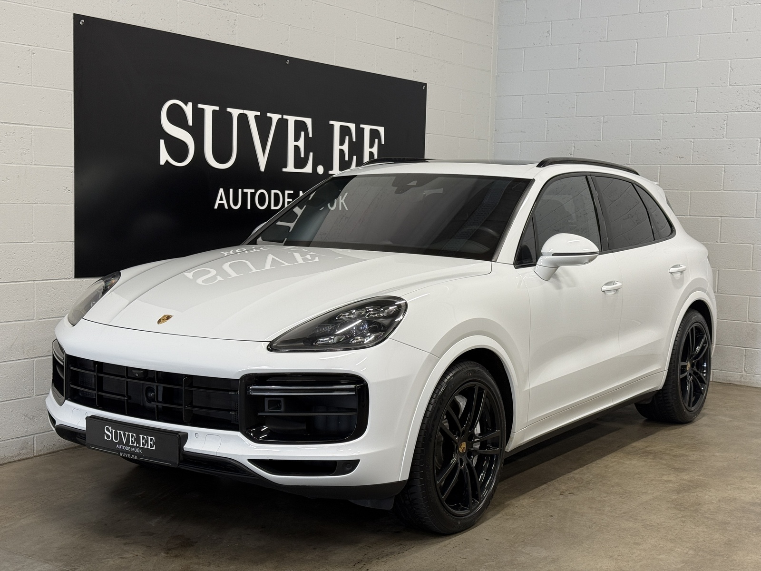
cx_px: 380
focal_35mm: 48
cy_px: 286
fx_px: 1055
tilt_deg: -4.7
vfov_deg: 30.3
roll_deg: -1.9
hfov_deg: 39.7
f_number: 1.78
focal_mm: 6.76
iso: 50
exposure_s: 1/50
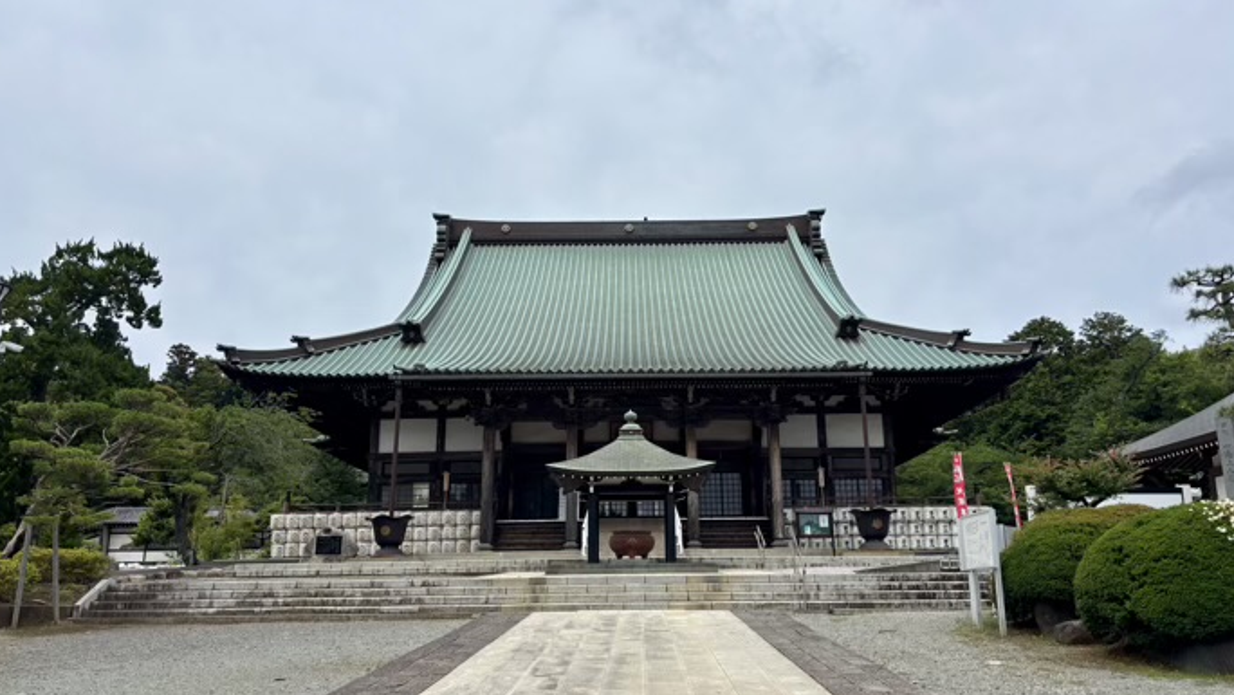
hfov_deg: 66.1
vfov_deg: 40.2
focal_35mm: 29
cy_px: 369
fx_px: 949
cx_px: 626
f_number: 1.6
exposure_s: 1/5952
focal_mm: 5.96
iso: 50
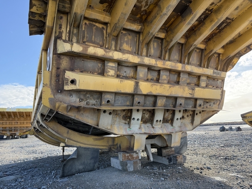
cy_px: 94
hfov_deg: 71.6
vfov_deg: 56.8
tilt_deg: +10.4
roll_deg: +3.1
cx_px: 126
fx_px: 175
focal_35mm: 24
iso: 100
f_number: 1.78
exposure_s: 1/1361
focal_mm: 6.76
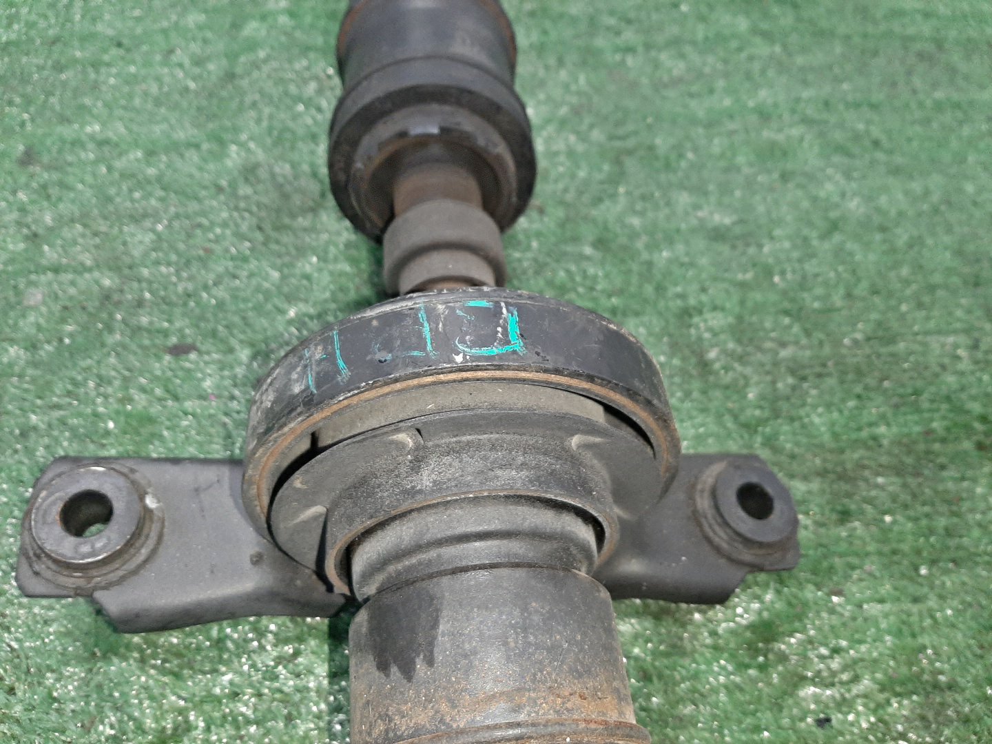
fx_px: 745
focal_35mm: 26
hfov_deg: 67.3
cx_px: 496
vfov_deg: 53.1
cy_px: 372
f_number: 1.7
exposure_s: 1/50
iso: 243
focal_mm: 3.93
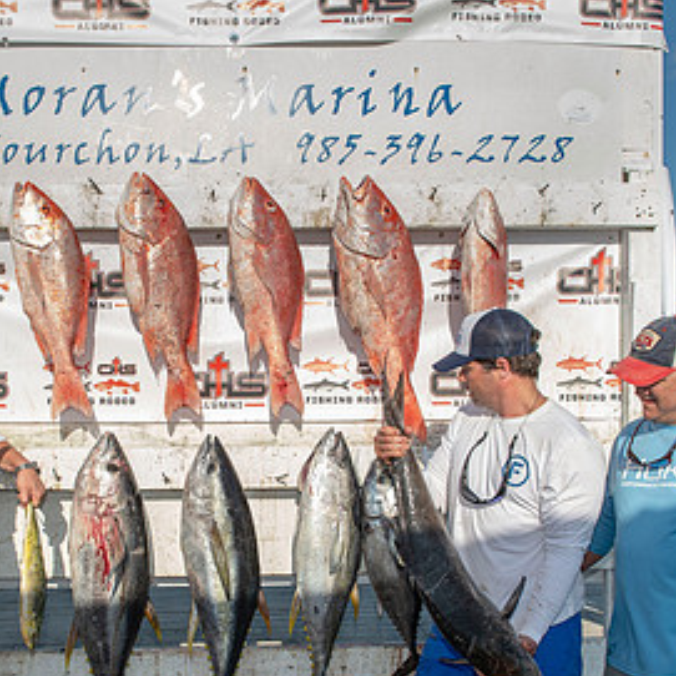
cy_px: 474
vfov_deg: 34.2
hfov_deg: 34.5
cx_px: 259
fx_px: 1083
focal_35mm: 49
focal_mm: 27
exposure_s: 1/160
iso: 64
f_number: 9
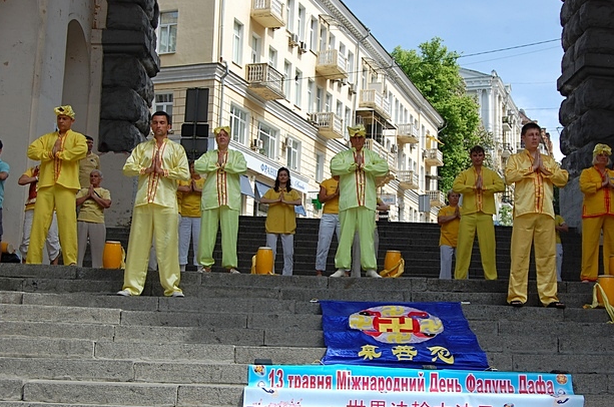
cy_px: 216
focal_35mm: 48
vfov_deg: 27.9
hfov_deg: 41.1
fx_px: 817
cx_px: 341
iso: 200
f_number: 8
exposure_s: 1/250
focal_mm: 28
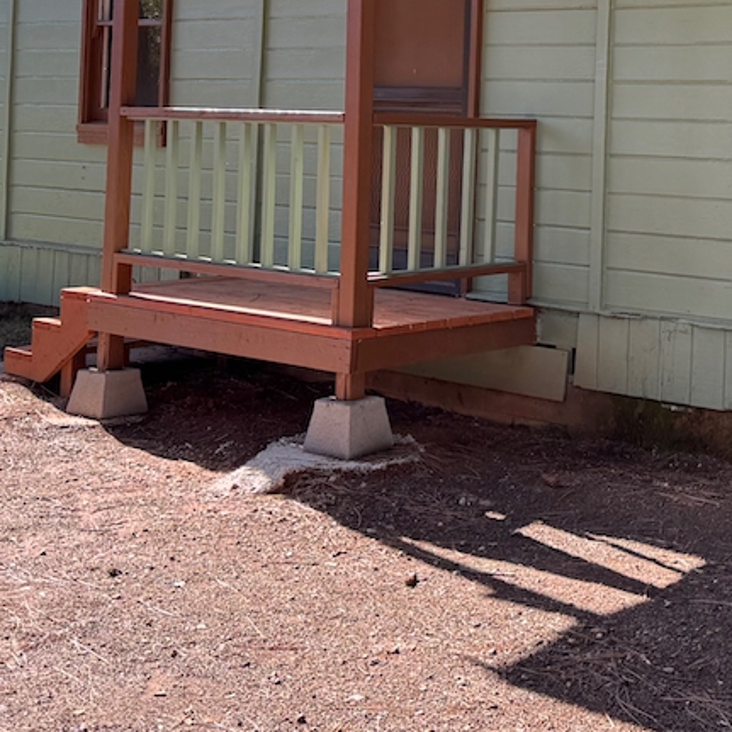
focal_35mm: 63
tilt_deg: +2.3
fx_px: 1507
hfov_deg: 26.7
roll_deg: -2.1
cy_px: 76
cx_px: 611
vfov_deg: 26.4
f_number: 1.78
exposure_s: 1/422
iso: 80
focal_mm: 6.76
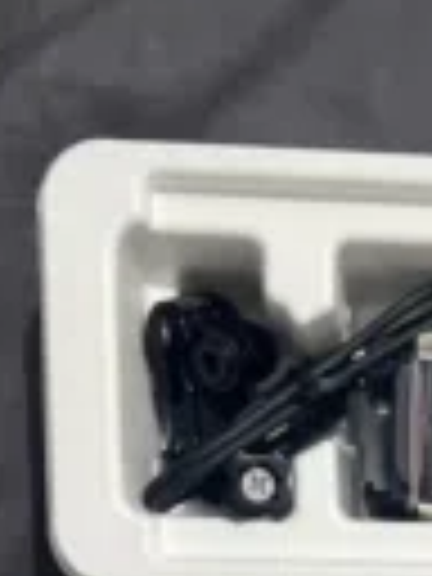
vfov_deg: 20.6
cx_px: 590
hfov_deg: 17.0
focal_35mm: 81
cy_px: 860
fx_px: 1348
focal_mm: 5.7
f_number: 1.5
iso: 400
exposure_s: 1/50
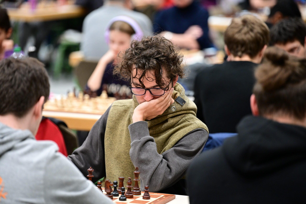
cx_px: 153
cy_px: 102
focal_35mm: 160
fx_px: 1360
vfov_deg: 8.6
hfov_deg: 12.8
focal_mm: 160
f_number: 2.8
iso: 3200
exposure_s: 1/160
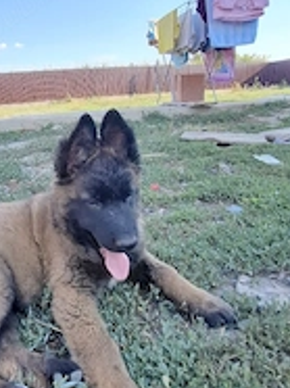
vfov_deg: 63.4
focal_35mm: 28
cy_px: 177
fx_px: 313
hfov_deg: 48.6
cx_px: 92
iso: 40
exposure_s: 1/100
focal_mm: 1.74
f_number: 2.2
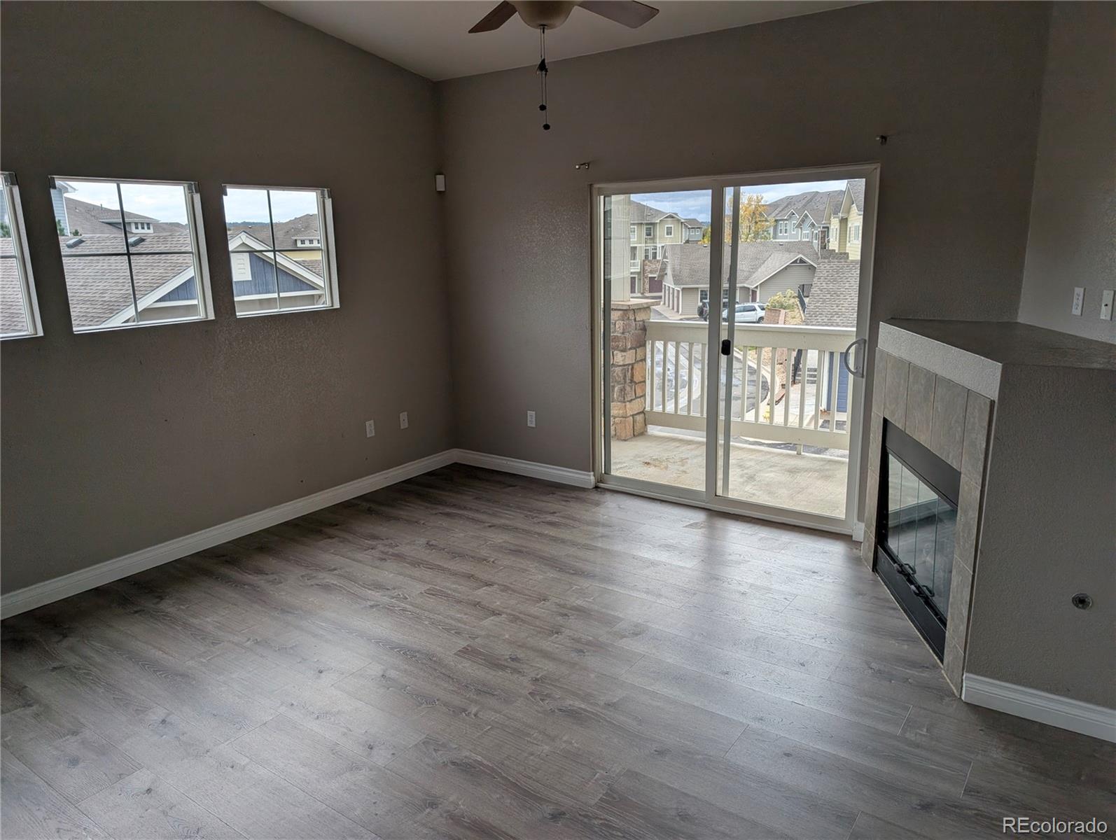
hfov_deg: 71.5
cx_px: 558
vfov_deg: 56.9
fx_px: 775
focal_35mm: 24
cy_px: 420
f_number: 1.68
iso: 40
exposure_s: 1/238
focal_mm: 6.9
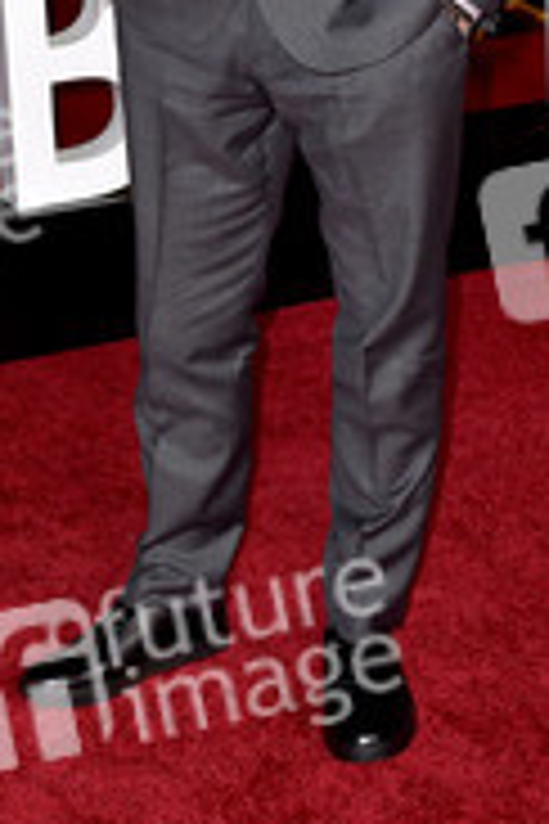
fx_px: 2493
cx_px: 304
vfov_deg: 18.3
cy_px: -9
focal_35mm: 109
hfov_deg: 12.6
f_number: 6.3
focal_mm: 50
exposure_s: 1/250
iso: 800
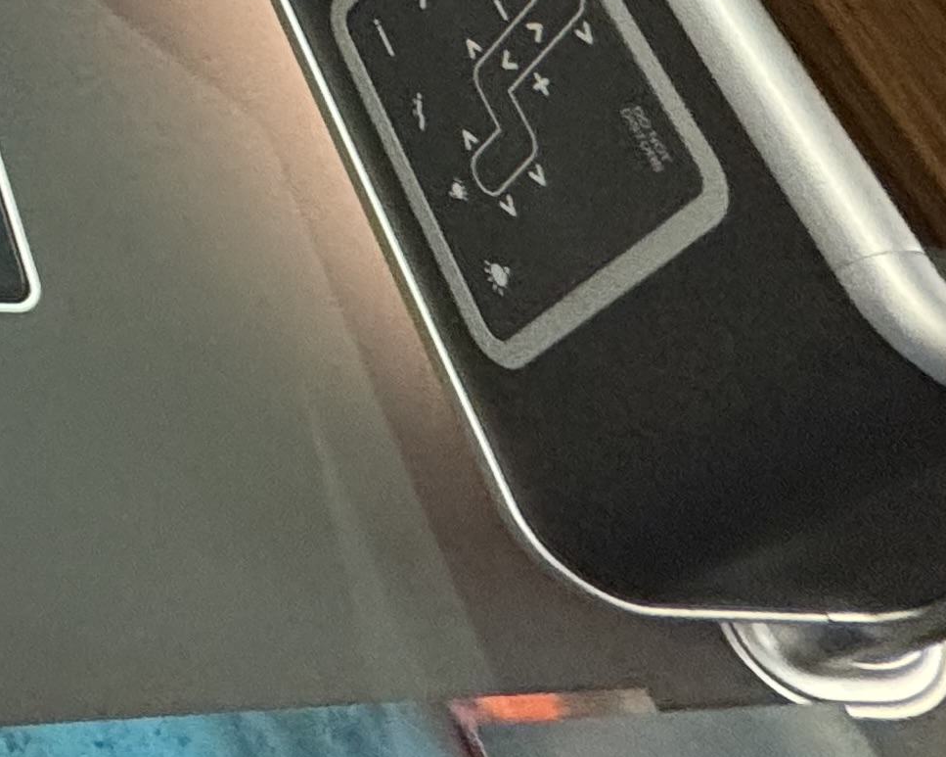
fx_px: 1595
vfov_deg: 20.9
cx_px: -878
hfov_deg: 20.0
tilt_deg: -48.9
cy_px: -494
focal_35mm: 57
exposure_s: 1/61
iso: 320
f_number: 2.2
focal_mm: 2.22
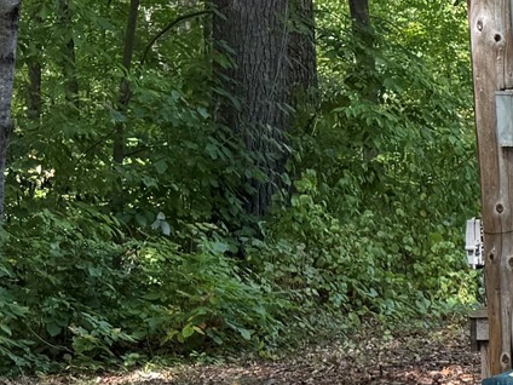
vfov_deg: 12.7
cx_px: 1140
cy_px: 311
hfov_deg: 13.5
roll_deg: +1.1
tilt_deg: -5.8
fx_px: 1719
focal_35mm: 116
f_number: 1.78
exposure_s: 1/330
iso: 100
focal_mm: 6.76
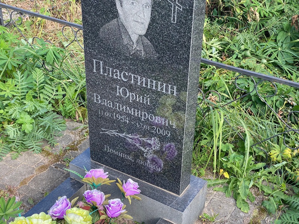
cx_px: 150
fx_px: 449
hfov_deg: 36.8
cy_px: 112
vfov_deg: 28.0
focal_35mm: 52
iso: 20
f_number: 2
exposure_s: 1/231
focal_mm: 6
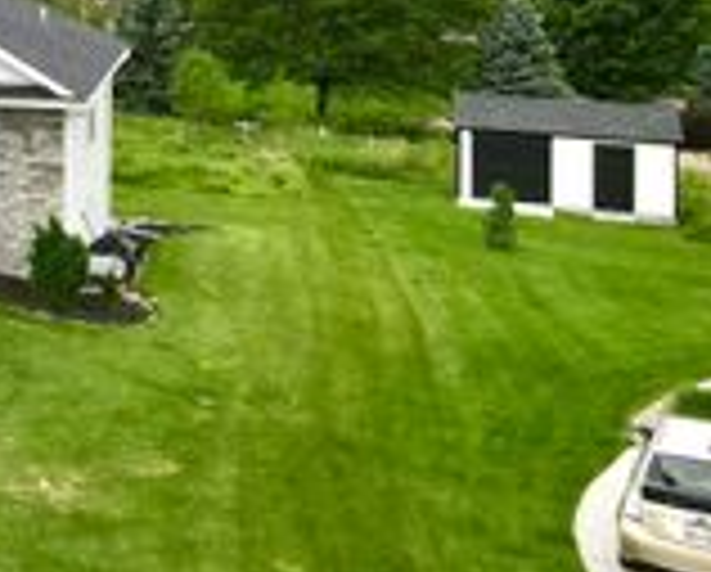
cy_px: -119
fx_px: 1560
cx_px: -410
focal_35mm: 74
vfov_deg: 19.5
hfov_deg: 21.0
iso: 100
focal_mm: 4.5
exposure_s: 1/725
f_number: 2.8
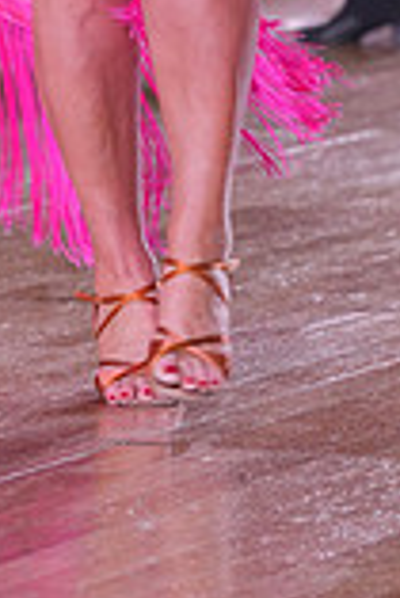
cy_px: -423
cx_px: 410
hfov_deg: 3.8
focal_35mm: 365
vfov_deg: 5.6
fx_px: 6069
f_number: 4
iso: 1600
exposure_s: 1/500
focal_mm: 99
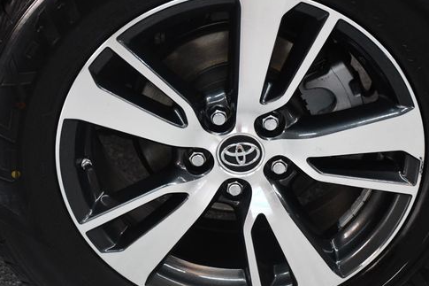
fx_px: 1132
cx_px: 238
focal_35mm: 95
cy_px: 135
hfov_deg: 21.5
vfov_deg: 14.4
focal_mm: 48
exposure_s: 1/100
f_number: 4.5
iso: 3200
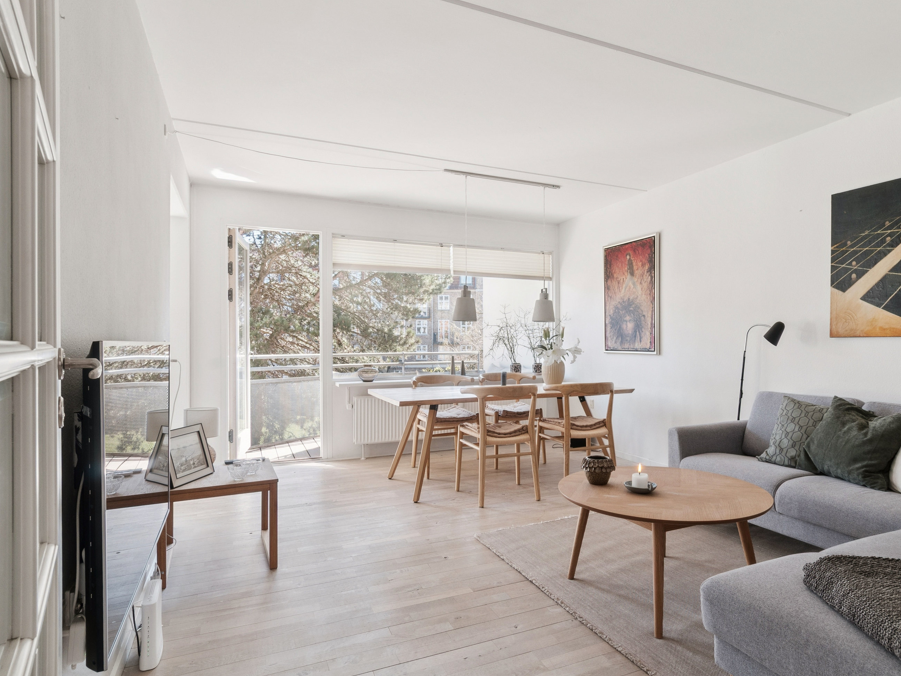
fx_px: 521
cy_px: 331
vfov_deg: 66.0
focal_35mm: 20
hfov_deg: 81.5
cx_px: 497
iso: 200
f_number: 10
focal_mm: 12
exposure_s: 1/6
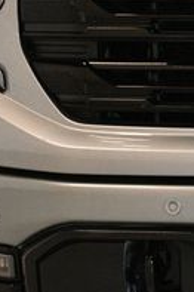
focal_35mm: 130
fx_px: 1053
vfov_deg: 15.7
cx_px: 369
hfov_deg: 9.9
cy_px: 96
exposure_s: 1/125
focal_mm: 27
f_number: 4
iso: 2200
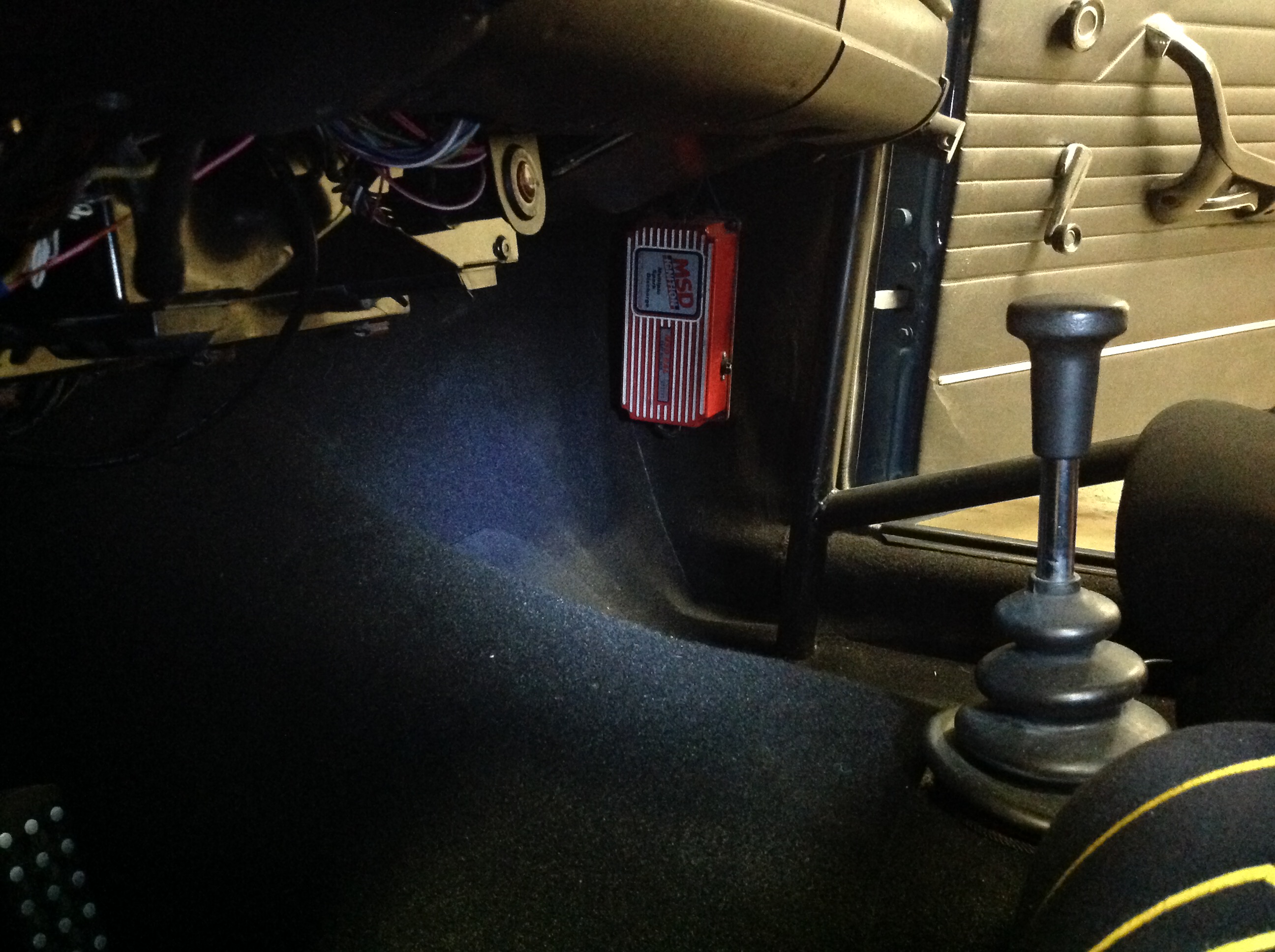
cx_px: 638
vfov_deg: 40.6
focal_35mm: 35
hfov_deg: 52.7
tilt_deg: -15.1
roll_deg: -2.6
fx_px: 1287
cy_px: 476
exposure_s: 1/15
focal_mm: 4.28
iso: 800
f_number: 2.4
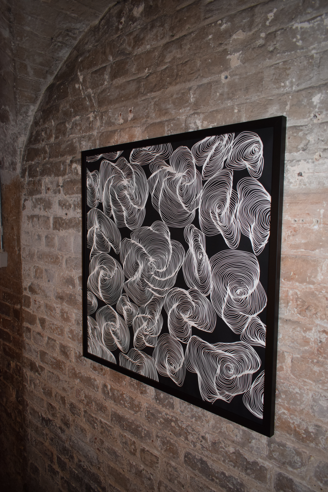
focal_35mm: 27
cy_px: 246
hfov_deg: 47.9
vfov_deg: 67.4
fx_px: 369
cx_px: 164
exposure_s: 1/60
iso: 1250
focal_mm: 18
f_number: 3.5
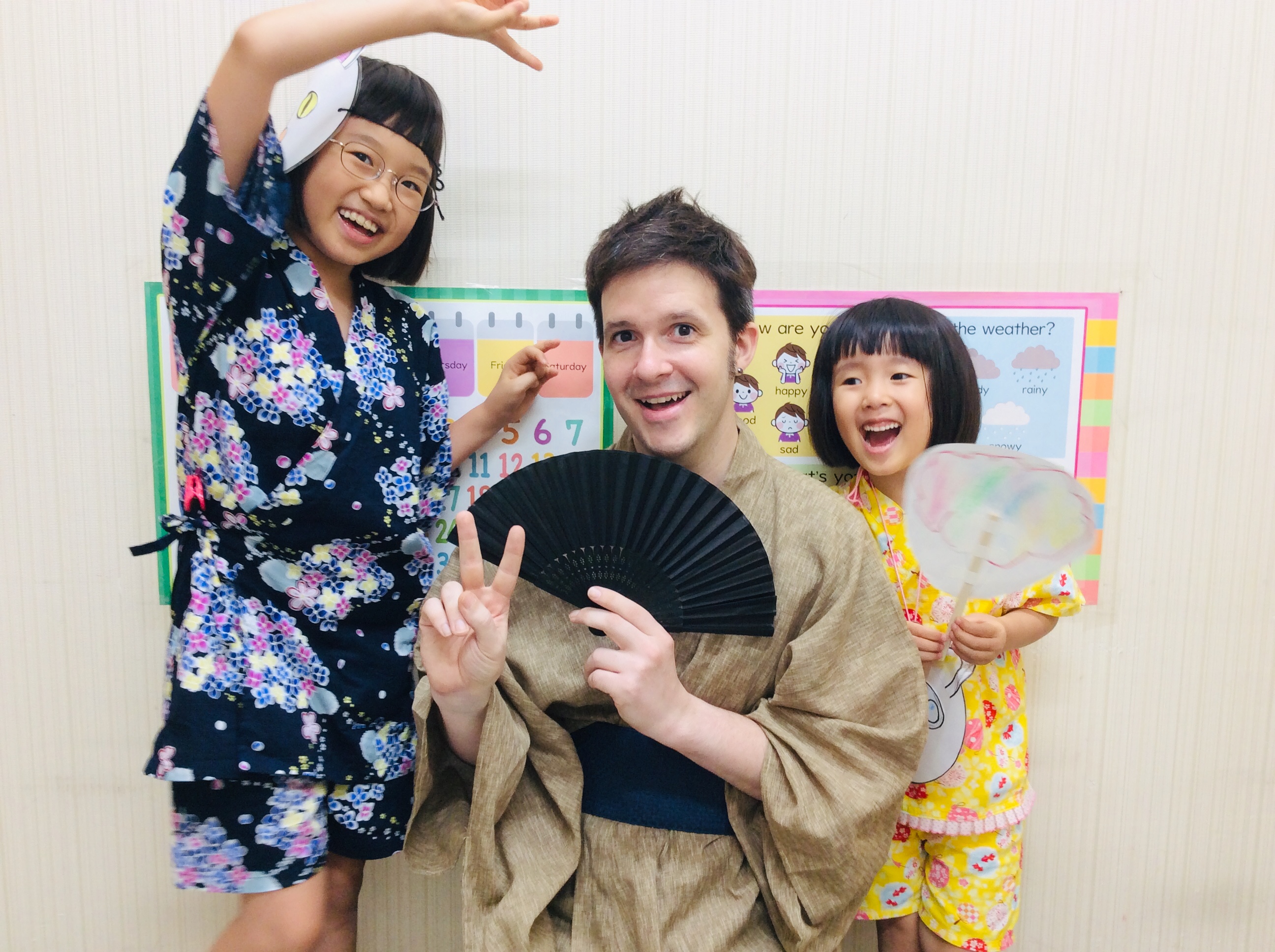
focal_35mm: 32
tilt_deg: -8.4
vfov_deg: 44.1
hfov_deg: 56.9
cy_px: 476
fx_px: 1177
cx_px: 638
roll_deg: +1.3
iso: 50
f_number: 2.4
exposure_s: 1/24
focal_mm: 3.3
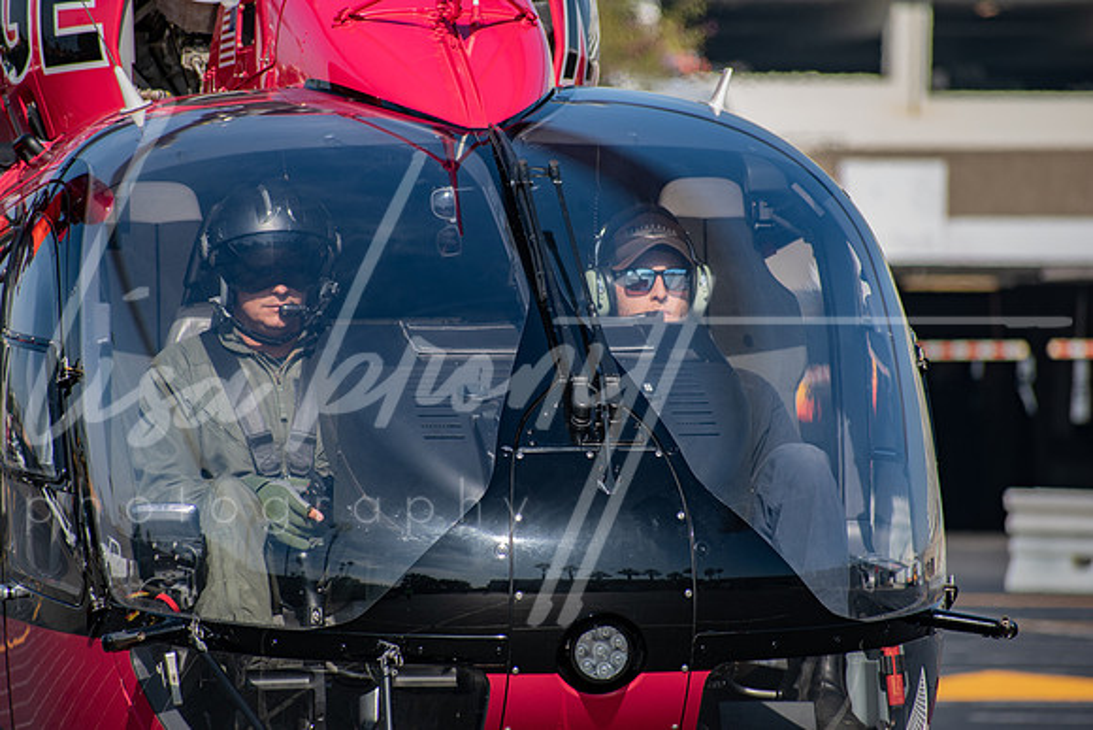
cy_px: 365
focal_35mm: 345
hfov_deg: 6.0
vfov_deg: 4.0
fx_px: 10477
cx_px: 546
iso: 100
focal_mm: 230
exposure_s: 1/400
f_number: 5.6
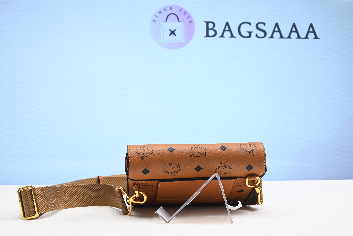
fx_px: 402
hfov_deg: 47.4
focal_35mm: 41
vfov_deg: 32.7
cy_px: 118
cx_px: 176
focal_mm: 41
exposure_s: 1/2
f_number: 16
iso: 100
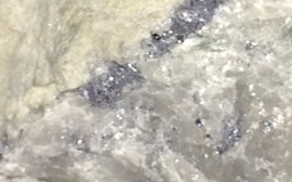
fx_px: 1743
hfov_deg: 9.5
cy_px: -38
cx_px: 257
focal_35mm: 219
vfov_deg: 6.0
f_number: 2.2
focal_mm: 4.12
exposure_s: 1/74
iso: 32
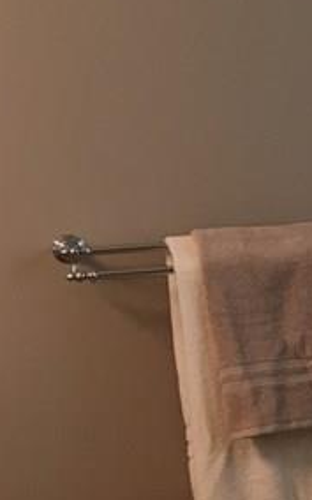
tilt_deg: -7.0
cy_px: 313
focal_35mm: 111
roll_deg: +0.9
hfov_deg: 9.9
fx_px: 1513
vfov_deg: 18.8
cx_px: 828
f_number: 2.2
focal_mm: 4.15
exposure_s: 1/15
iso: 25
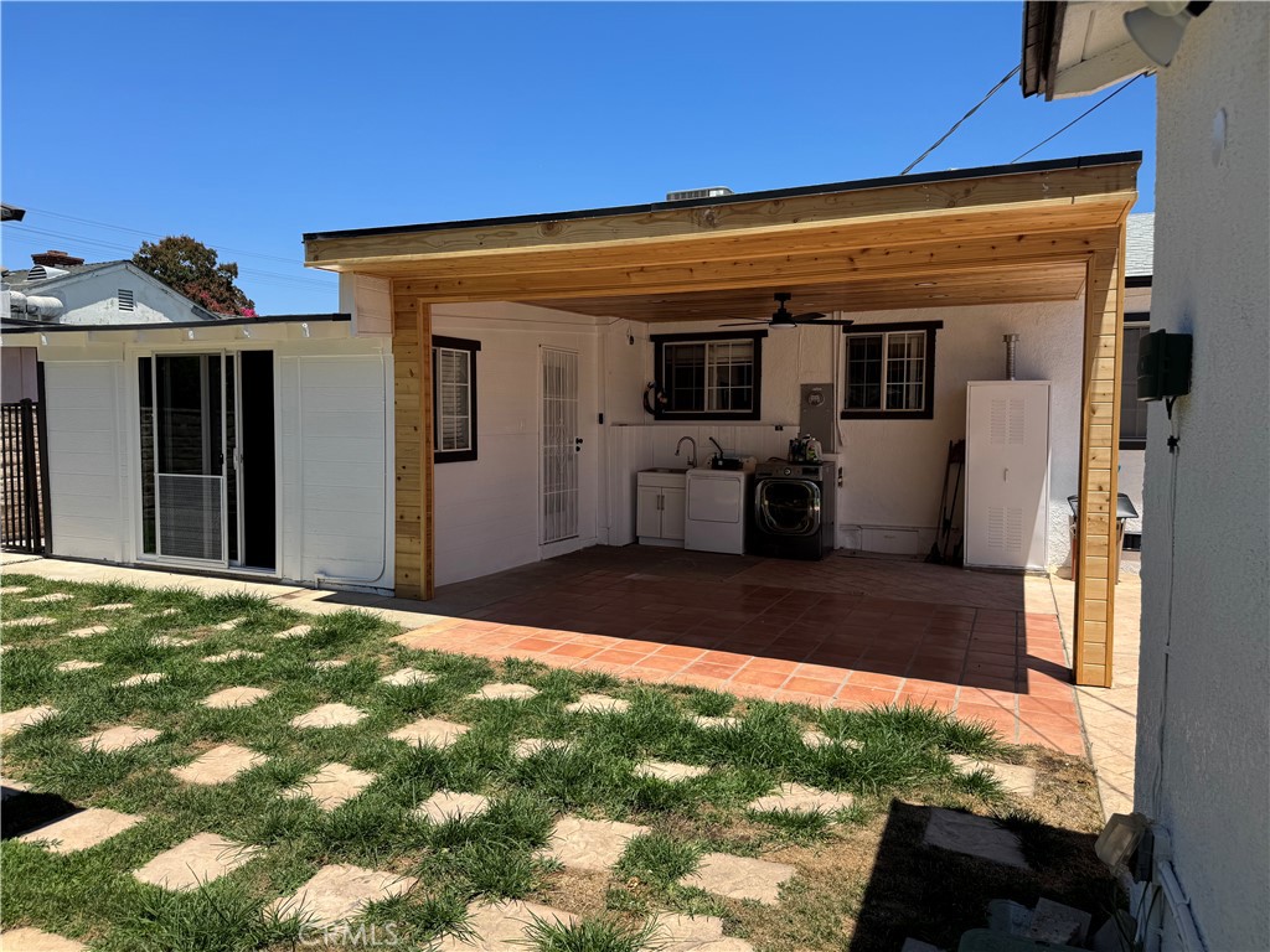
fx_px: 881
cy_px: 476
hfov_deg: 71.6
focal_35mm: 24
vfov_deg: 56.8
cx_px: 635
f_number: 1.78
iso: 80
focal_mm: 6.76
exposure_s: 1/3802
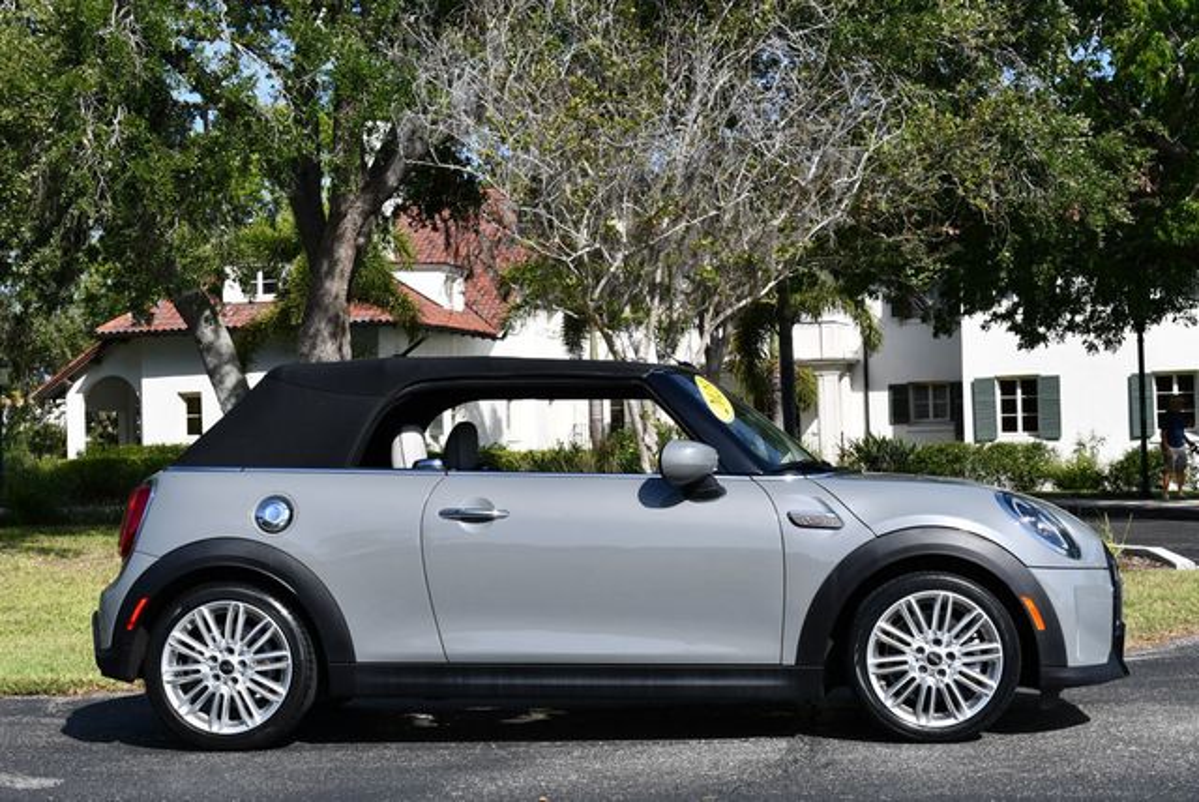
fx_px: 2133
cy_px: 401
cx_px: 600
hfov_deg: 31.4
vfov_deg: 21.3
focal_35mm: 64
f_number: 8
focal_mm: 32
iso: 110
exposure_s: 1/250
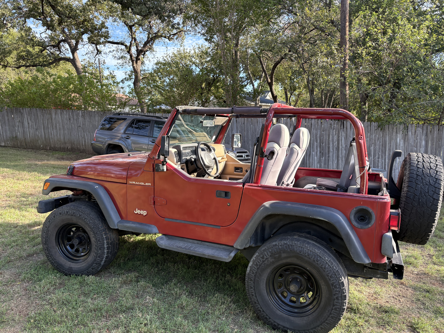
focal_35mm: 26
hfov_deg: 67.3
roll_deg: +3.0
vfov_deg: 53.1
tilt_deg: -7.1
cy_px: 166
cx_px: 222
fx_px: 333
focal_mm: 5.96
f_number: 1.6
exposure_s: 1/373
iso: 64
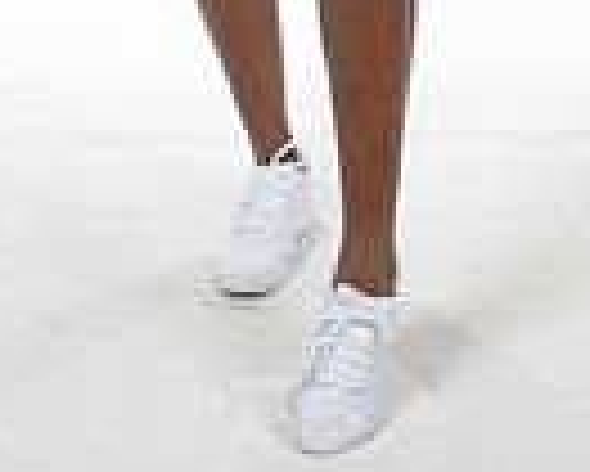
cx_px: 329
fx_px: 3093
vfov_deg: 8.3
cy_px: -512
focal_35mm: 177
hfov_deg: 10.9
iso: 640
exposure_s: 1/400
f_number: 8
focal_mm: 55
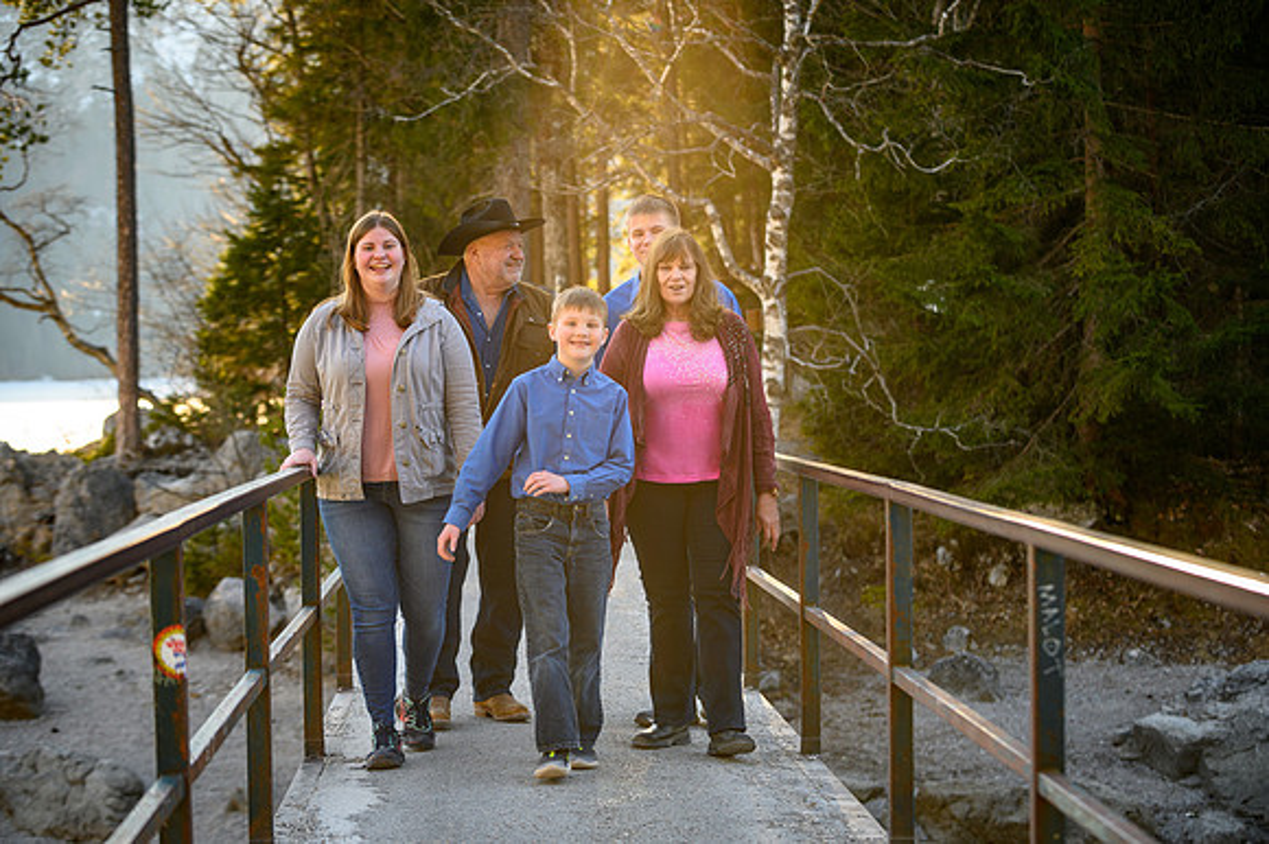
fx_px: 2818
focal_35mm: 80
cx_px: 634
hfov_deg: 25.4
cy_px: 422
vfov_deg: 17.0
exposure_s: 1/400
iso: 320
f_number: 4
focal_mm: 80
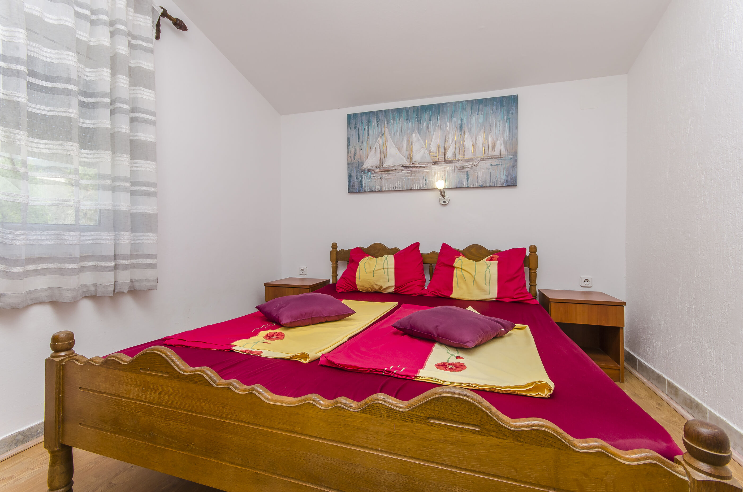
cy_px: 246
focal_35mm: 15
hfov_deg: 100.5
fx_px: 309
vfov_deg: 77.1
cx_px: 372
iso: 100
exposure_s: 1/80
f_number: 8
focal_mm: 10
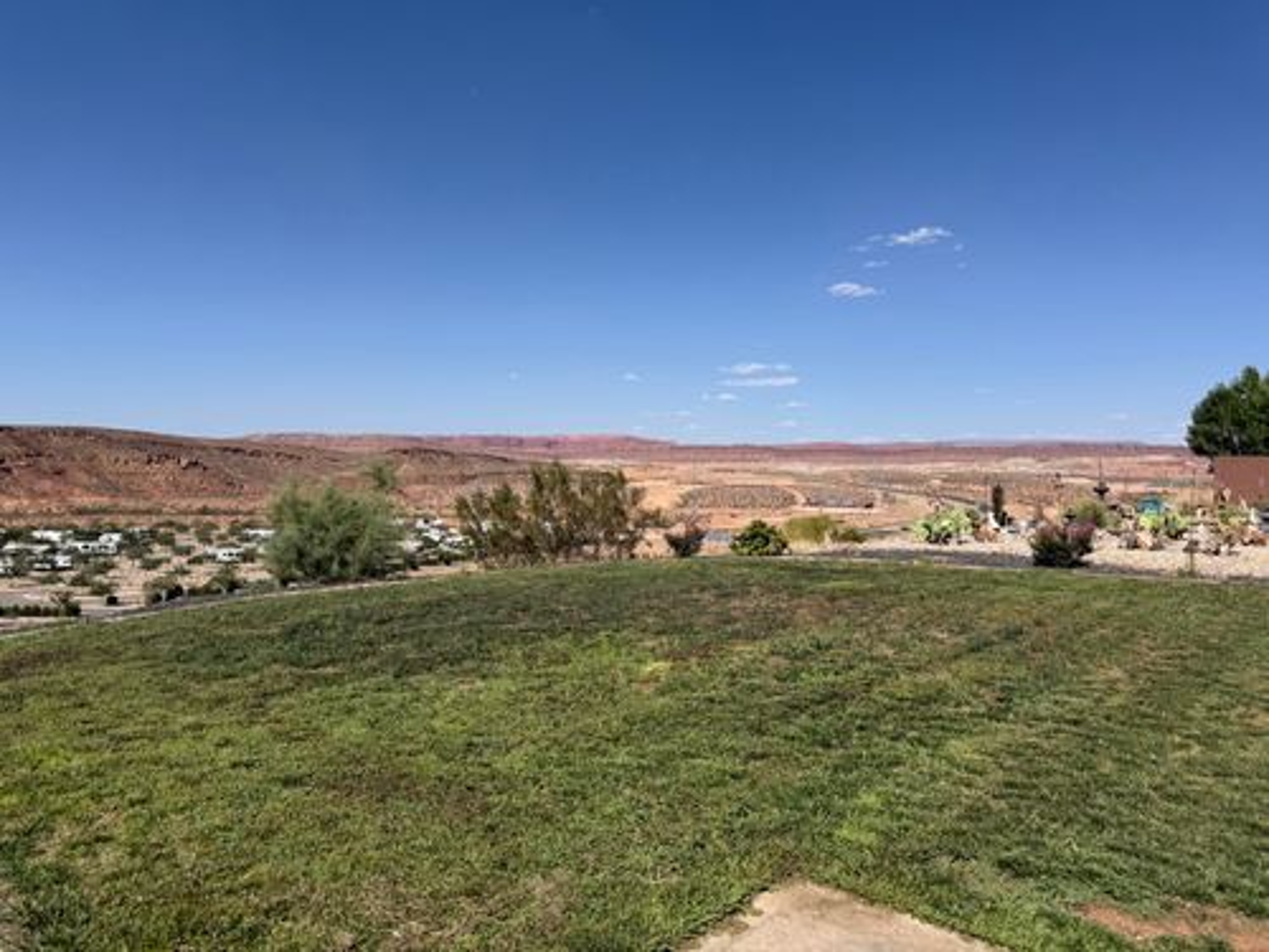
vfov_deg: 56.8
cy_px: 476
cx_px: 634
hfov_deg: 71.6
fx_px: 880
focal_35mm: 24
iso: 80
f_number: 1.78
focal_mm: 6.76
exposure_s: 1/7353
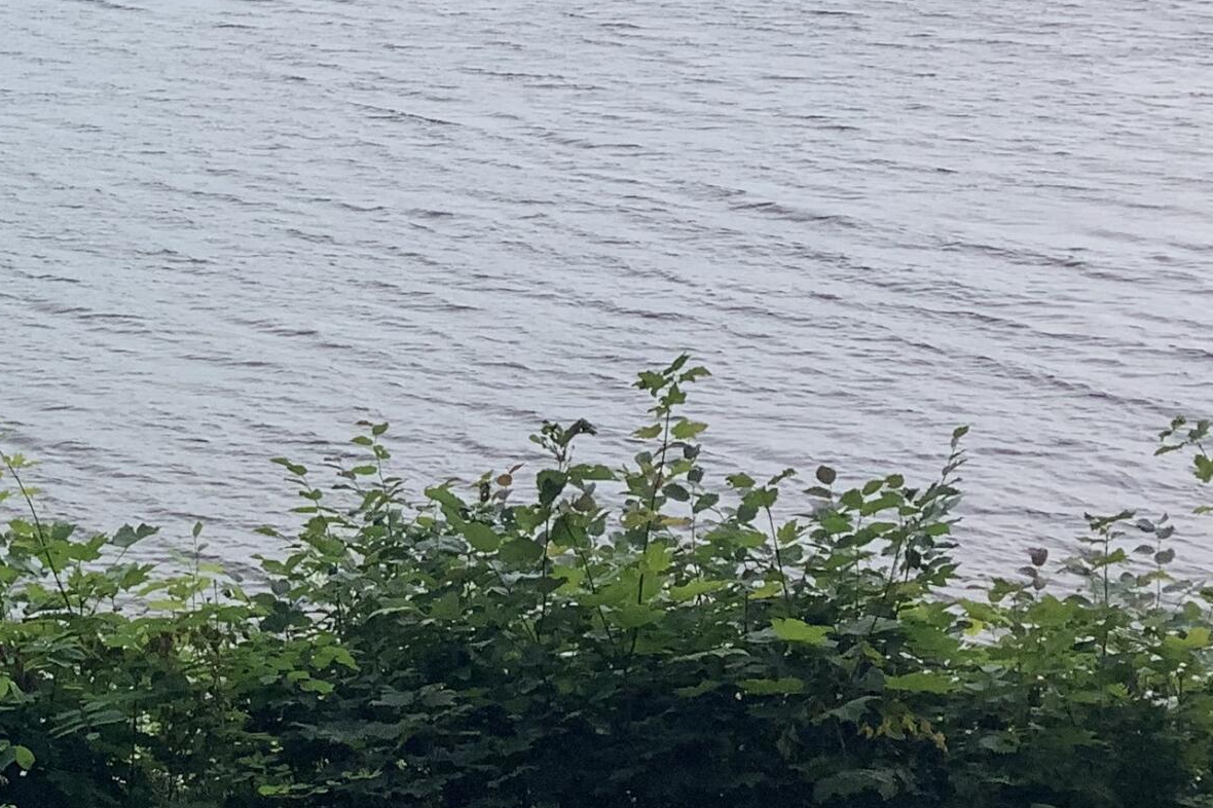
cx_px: -132
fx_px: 2762
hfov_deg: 23.2
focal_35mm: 82
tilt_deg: -14.5
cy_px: 361
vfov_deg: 16.6
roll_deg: +0.8
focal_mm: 3.3
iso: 25
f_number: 2.4
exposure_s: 1/1164
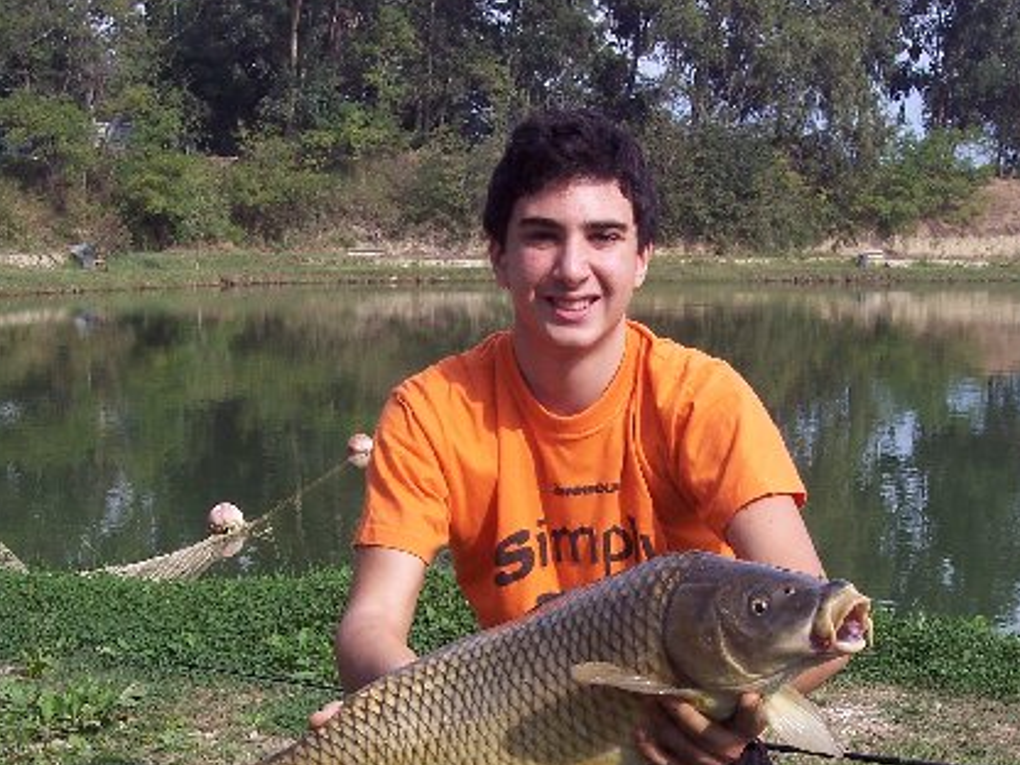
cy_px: 557
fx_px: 1768
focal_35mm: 60
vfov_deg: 24.2
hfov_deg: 32.2
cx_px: 498
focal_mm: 8
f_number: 4
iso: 100
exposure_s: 1/500
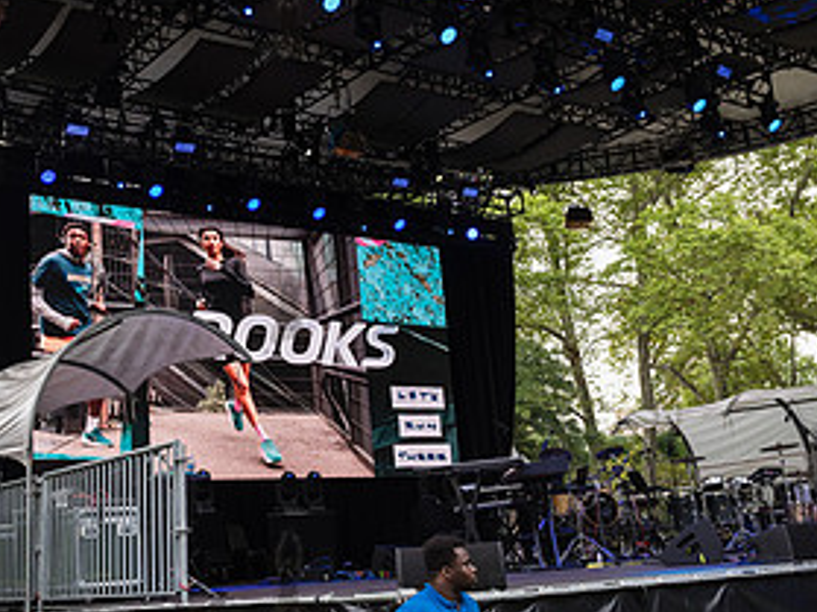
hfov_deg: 39.3
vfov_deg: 30.2
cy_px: 291
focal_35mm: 48
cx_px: 287
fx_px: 1132
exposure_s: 1/640
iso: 1000
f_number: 4.5
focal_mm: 24
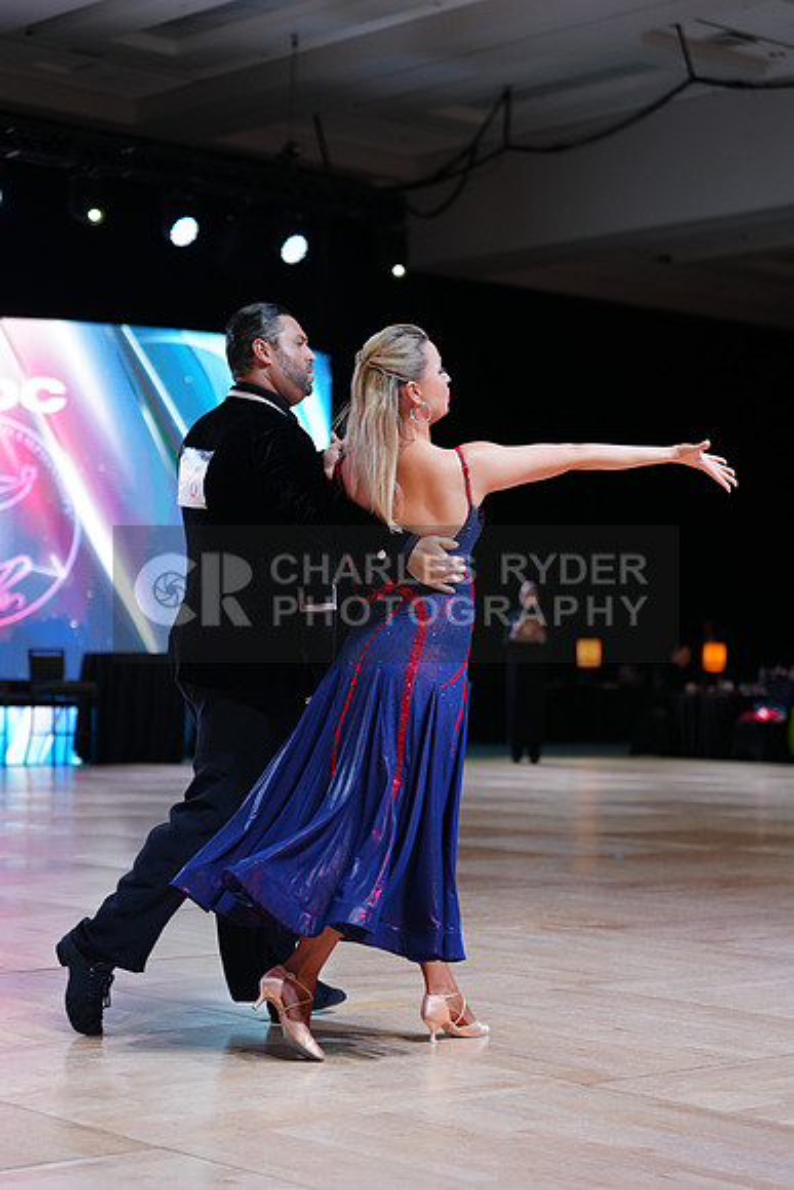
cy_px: 595
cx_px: 397
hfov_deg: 19.5
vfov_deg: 28.8
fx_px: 2314
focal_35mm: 70
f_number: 2.8
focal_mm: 70
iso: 640
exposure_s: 1/500
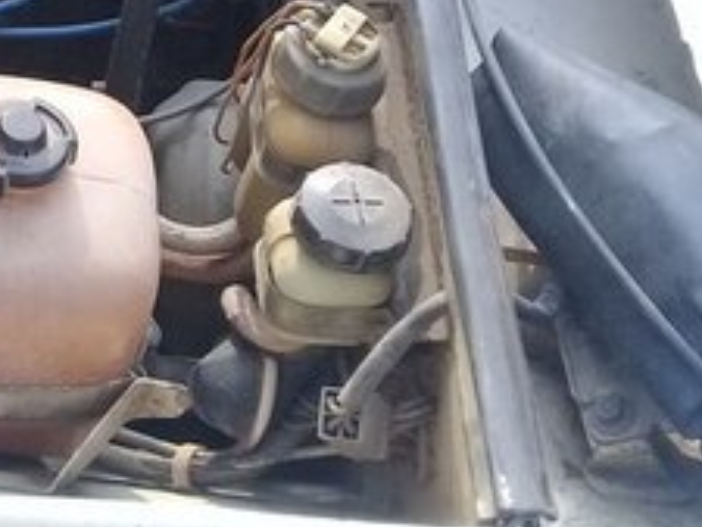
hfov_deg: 19.8
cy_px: -133
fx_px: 1846
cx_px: -209
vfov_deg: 15.6
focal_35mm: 91
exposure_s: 1/215
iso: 50
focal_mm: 3.3
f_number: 2.2
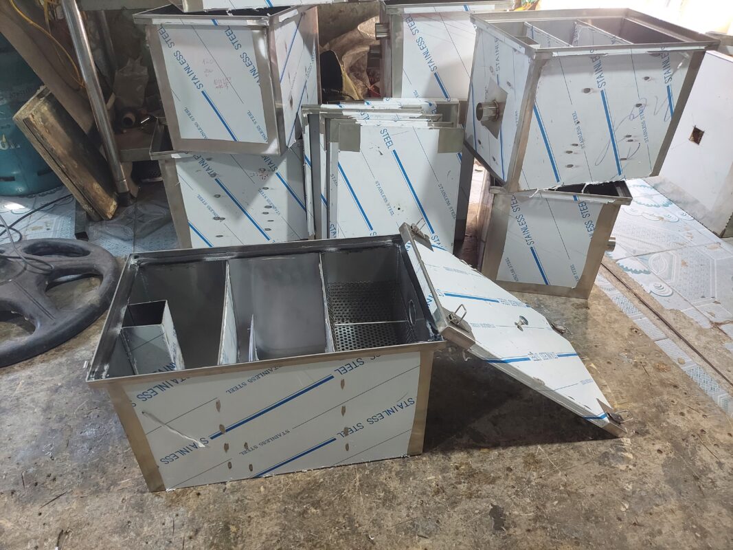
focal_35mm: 24
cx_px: 366
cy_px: 275
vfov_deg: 56.8
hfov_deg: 71.6
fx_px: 508
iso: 250
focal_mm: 5.23
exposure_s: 1/60
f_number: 1.8
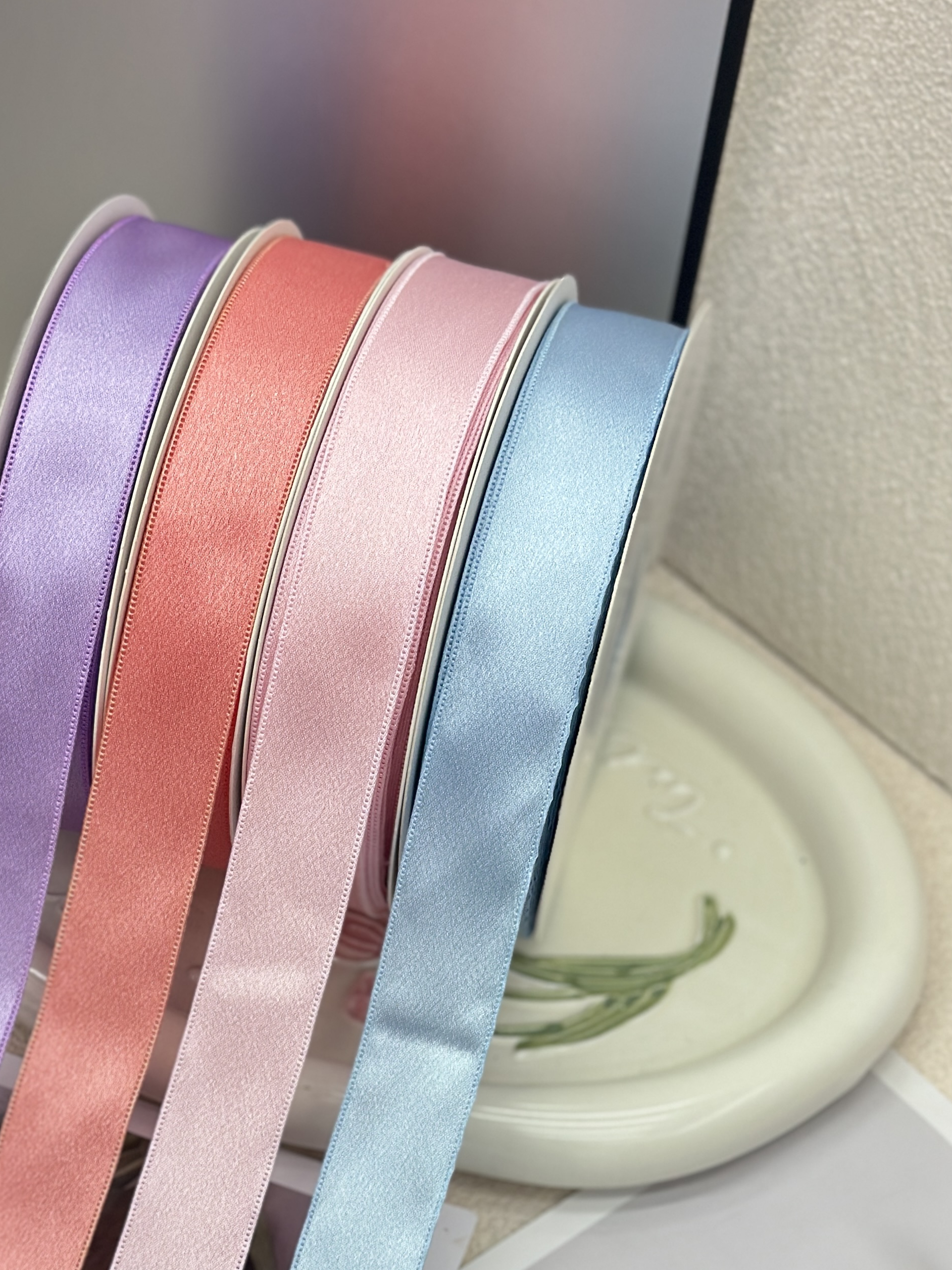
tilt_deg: -56.2
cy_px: 1001
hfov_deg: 19.0
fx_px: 2823
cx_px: 195
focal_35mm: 77
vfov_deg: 24.9
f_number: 1.78
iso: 80
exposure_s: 1/205
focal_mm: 6.86
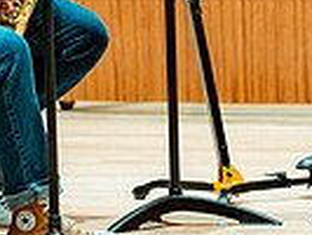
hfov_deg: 2.4
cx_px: 56
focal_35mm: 841
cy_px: -139
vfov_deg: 1.8
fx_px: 7587
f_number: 2.8
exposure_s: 1/160
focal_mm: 170
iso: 1000
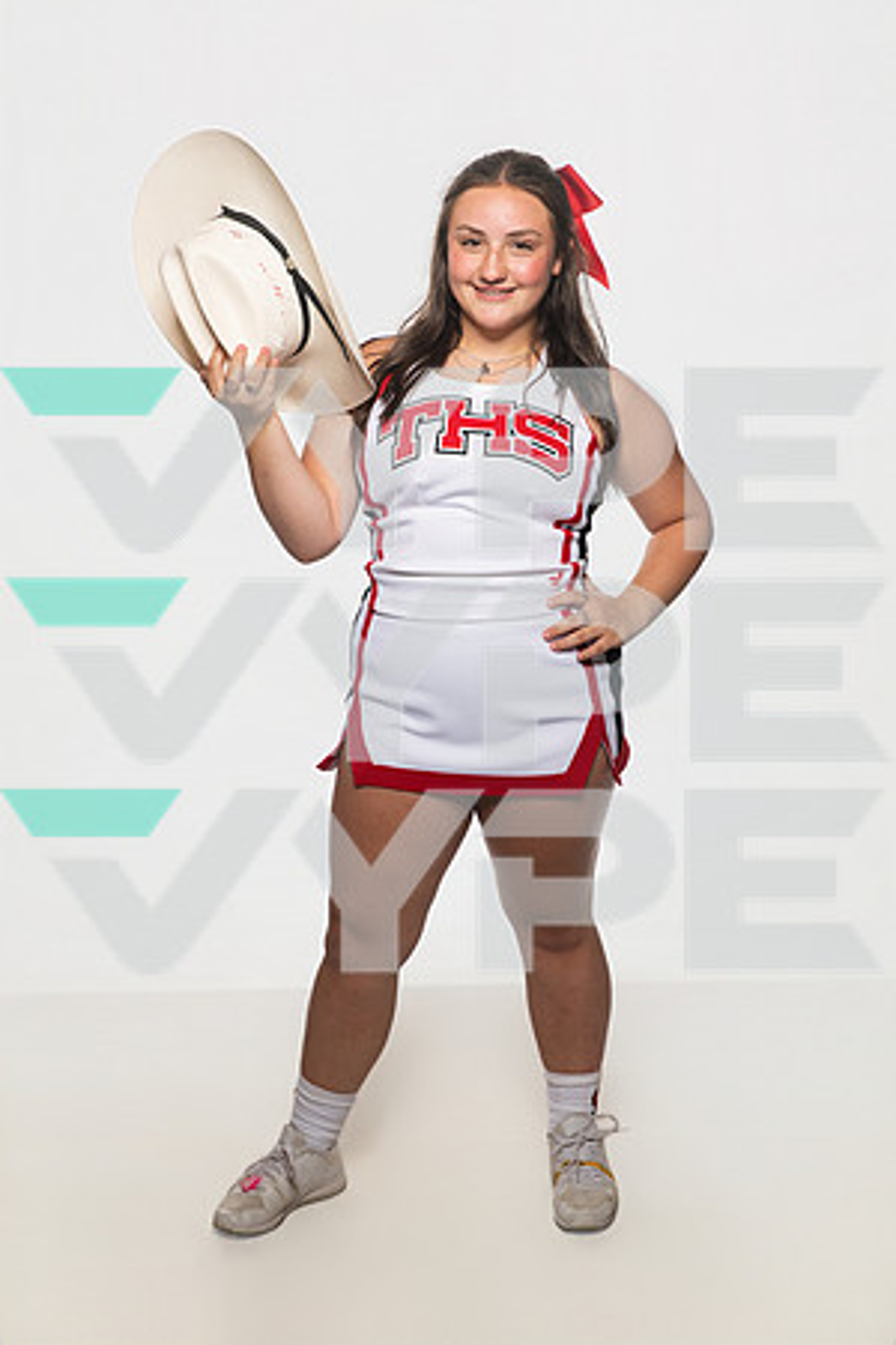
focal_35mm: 62
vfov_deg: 32.4
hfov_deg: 21.9
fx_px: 2314
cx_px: 448
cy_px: 672
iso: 500
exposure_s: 1/200
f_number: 6.3
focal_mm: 62
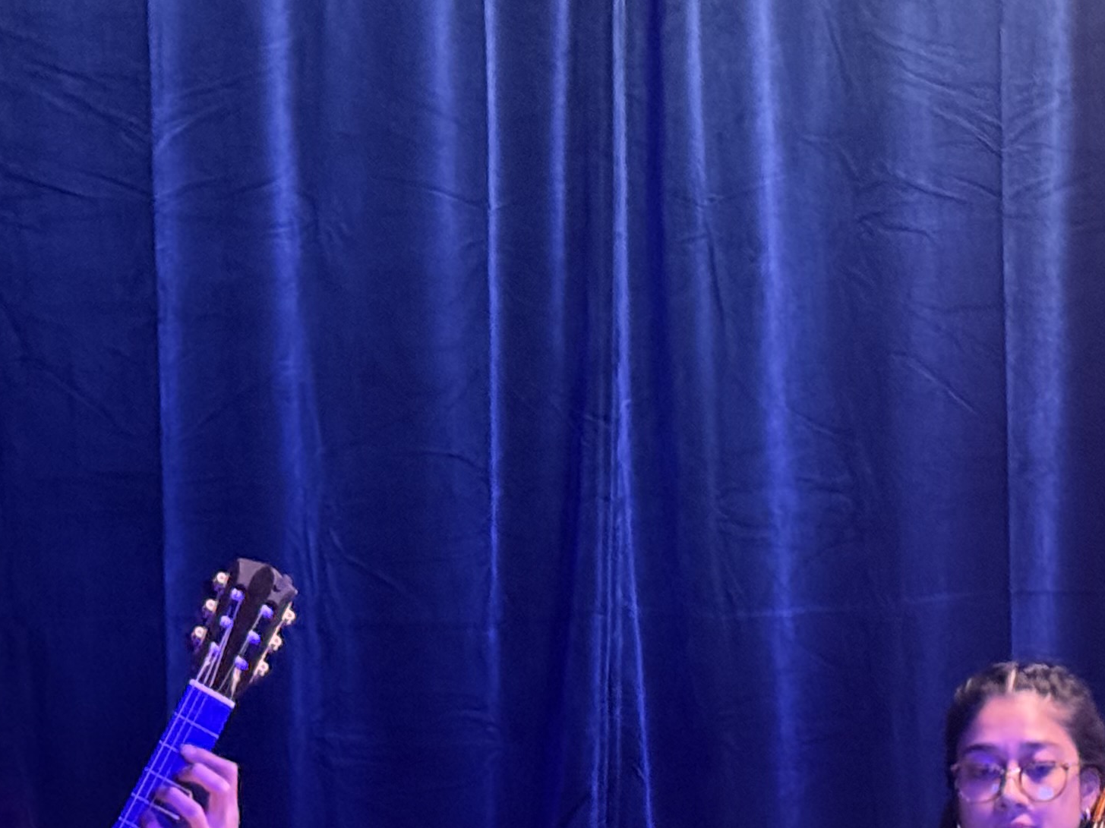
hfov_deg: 14.8
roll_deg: +0.4
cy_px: 987
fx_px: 4245
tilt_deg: -7.8
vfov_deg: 11.0
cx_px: 634
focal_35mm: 133
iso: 640
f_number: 1.78
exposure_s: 1/20
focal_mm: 6.76
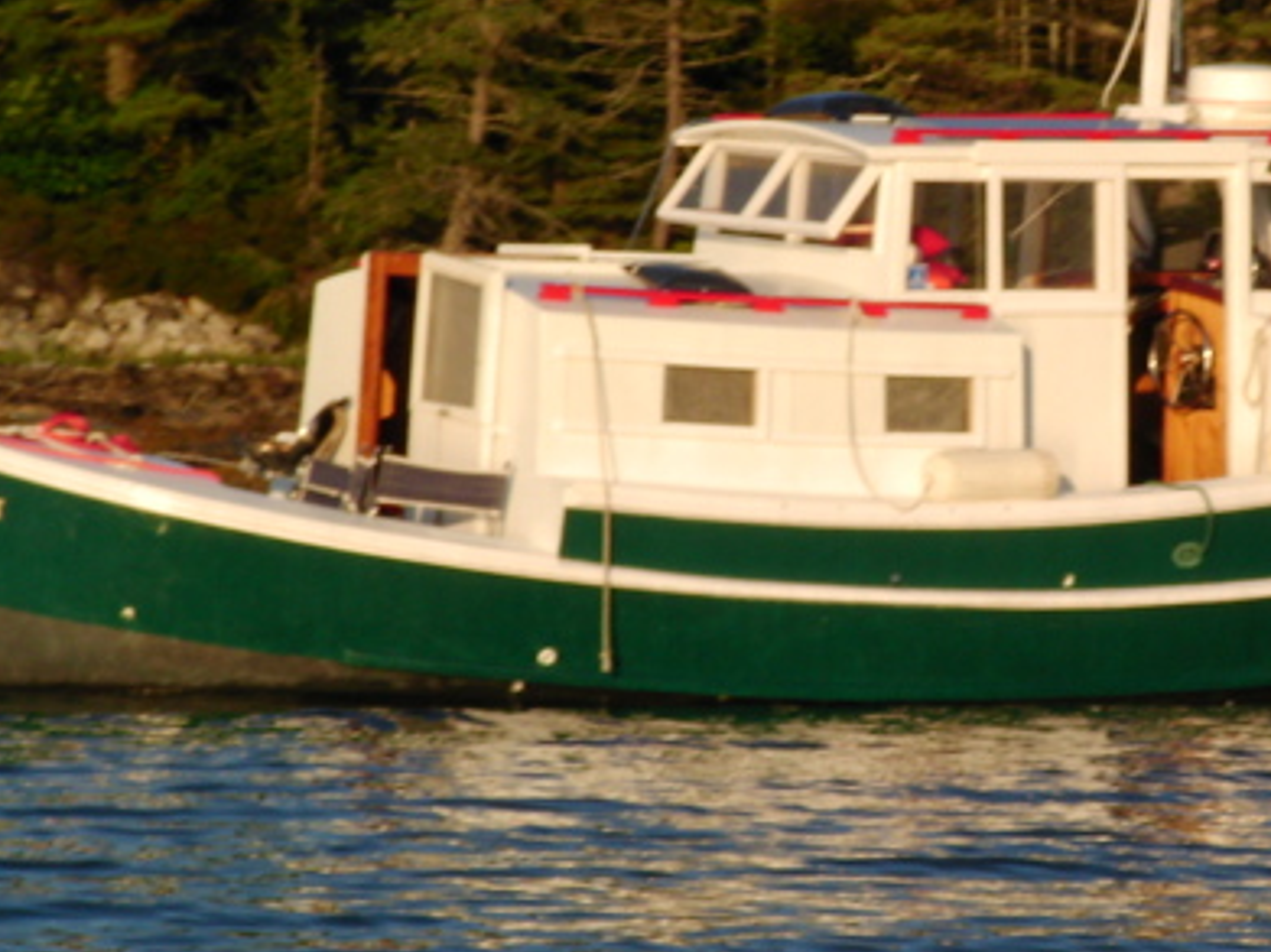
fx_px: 7635
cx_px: 1014
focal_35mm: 208
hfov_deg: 9.5
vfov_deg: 7.1
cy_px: 370
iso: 50
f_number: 6.5
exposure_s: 1/344
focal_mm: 19.4
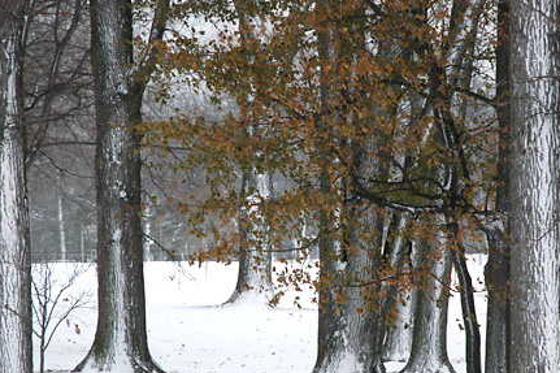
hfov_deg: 10.2
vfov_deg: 6.8
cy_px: 200
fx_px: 3141
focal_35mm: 202
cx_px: 300
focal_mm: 100
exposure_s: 1/500
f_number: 5.6
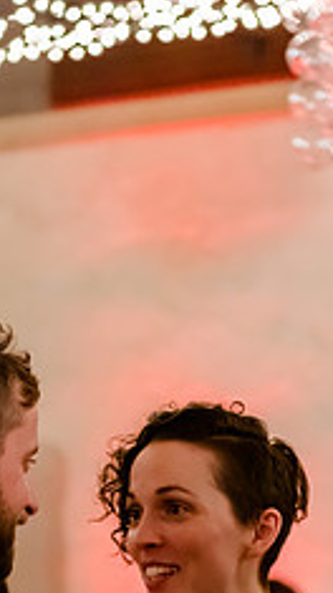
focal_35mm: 181
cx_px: 177
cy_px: 450
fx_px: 2844
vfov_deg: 11.9
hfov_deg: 6.7
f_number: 2.8
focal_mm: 70
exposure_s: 1/125
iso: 4000
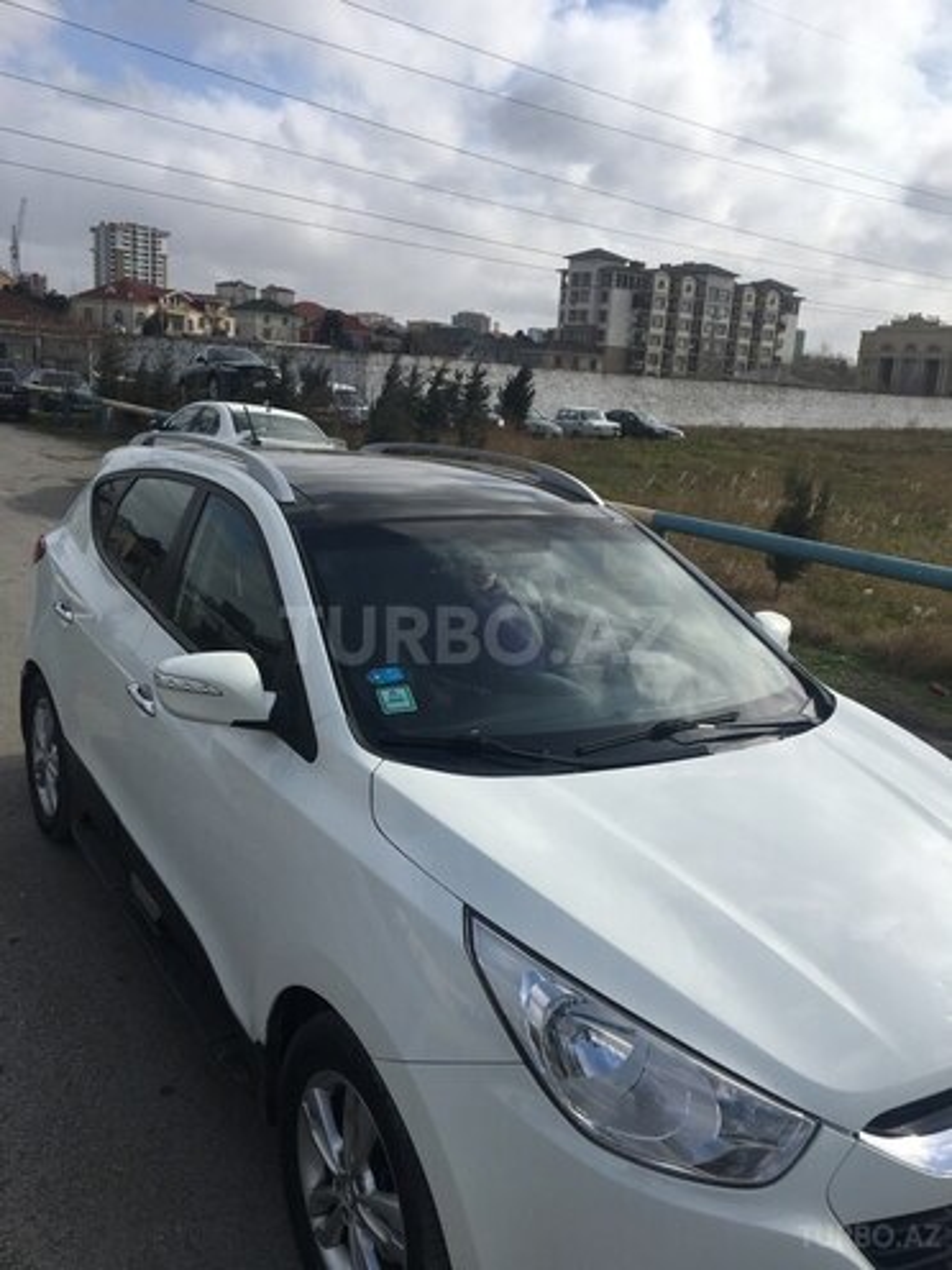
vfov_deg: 61.7
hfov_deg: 48.2
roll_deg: -2.7
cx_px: 476
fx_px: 1063
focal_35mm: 29
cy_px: 635
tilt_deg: -14.0
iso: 25
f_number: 2.2
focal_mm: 4.15
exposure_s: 1/2331
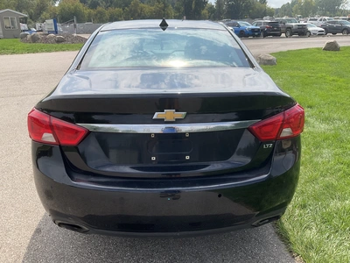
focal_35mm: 29
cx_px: 175
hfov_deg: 61.7
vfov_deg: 48.2
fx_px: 293
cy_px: 132
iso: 25
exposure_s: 1/1412
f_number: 1.8
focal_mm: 3
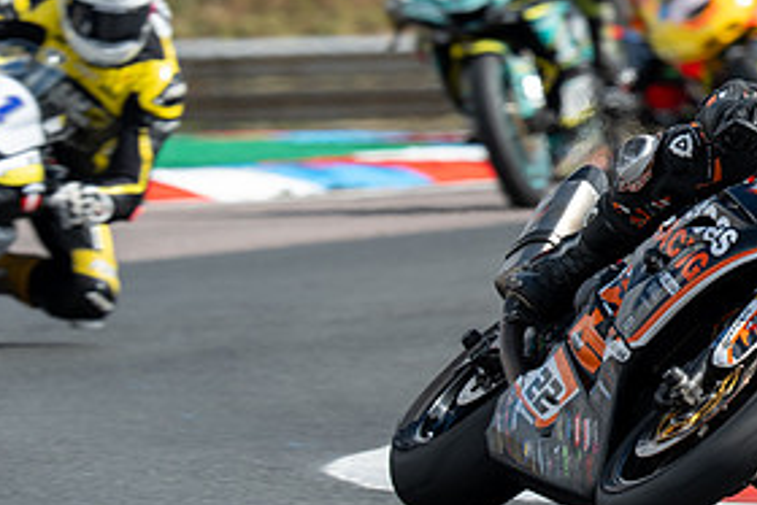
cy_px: 184
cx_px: 835
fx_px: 19376
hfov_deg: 2.2
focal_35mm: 921
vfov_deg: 1.5
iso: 125
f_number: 8
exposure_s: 1/400
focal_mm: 400
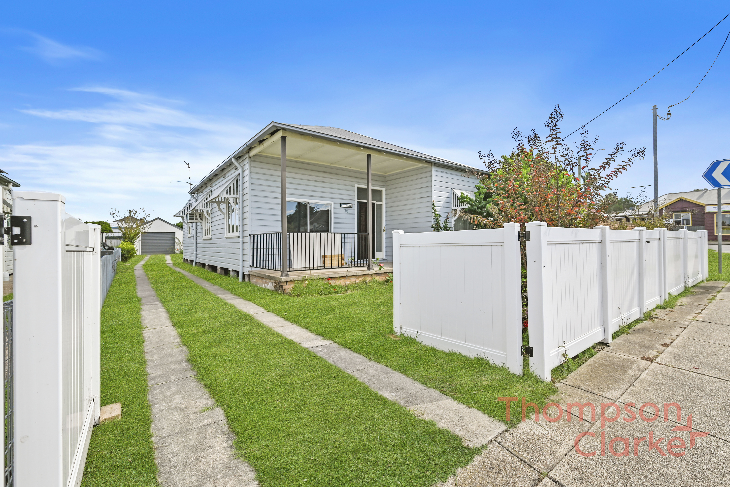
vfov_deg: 75.5
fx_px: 314
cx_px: 365
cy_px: 244
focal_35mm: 16
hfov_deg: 98.5
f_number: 5.6
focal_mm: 15.5
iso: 100
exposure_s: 1/250
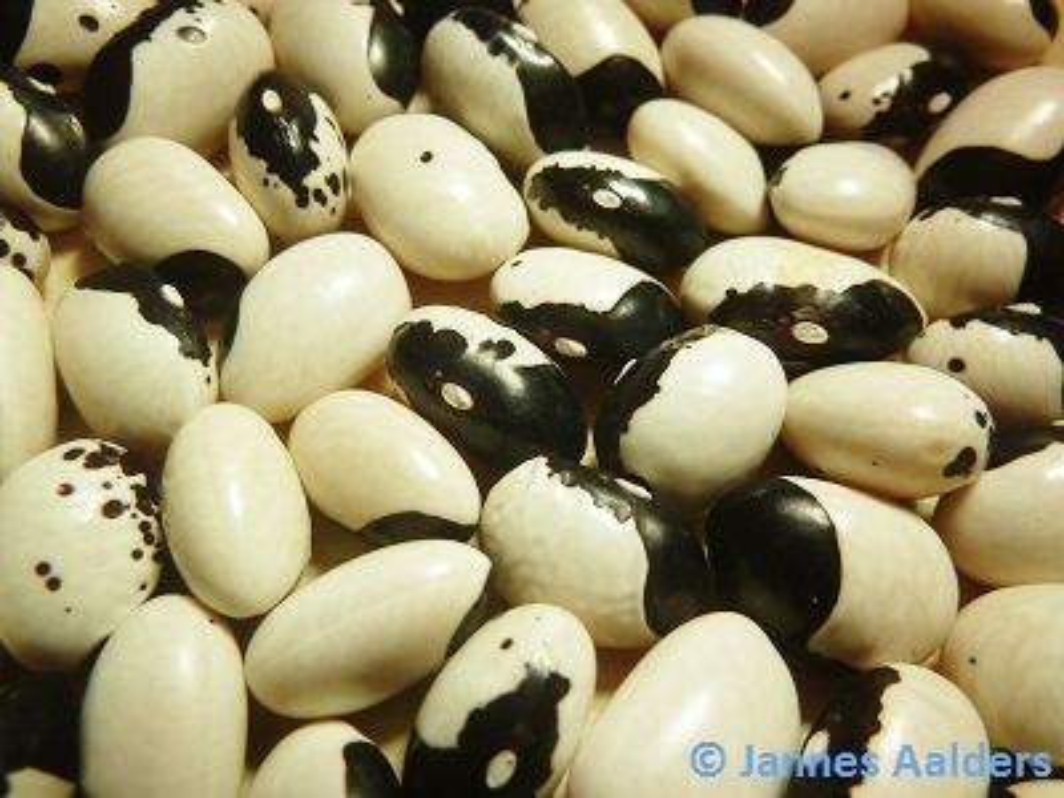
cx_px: 532
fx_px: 768
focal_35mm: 25
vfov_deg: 54.9
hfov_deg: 69.4
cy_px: 399
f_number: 4
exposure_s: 1/125
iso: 80
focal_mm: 4.1
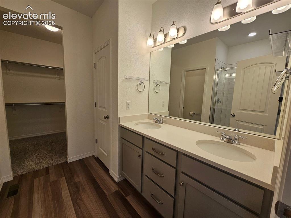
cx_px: 146
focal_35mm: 13
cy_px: 109
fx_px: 109
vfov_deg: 89.9
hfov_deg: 106.2
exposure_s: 1/120
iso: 80
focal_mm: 2.2
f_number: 2.2
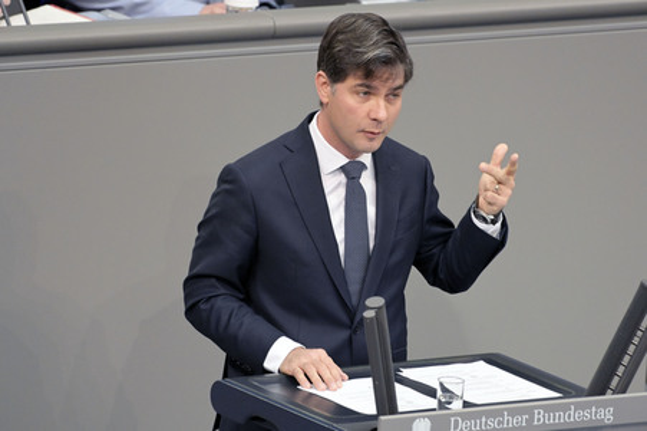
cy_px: 216
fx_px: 7363
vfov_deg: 3.3
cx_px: 324
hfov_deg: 5.0
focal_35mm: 410
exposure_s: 1/320
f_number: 5.6
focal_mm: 410
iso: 10000
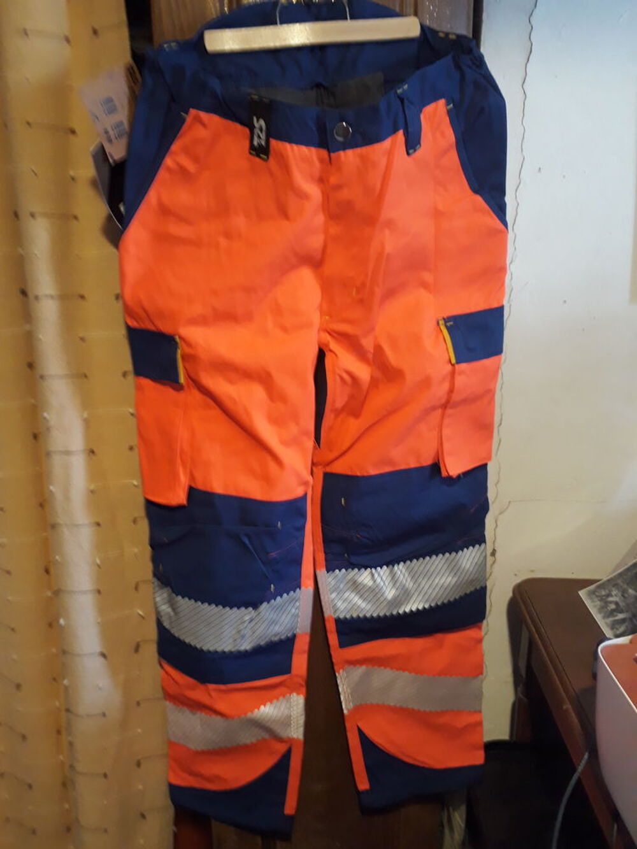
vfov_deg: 65.3
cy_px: 424
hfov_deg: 51.4
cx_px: 318
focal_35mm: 27
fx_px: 662
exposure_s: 1/17
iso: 200
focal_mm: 3.6
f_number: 1.9
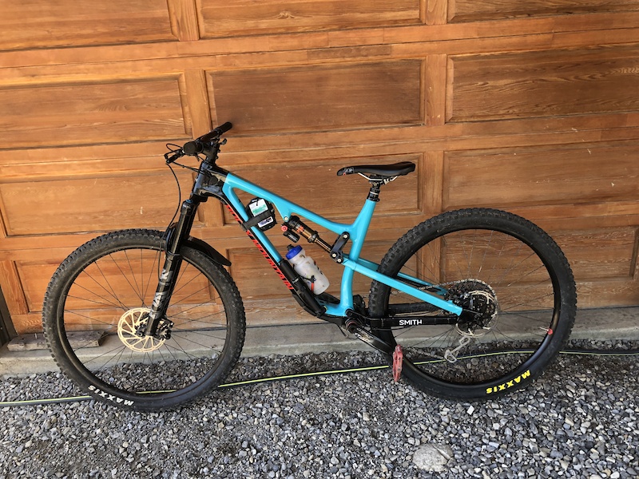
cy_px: 240
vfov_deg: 49.7
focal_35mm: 28
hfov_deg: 63.4
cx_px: 320
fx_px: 517
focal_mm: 3.99
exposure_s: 1/120
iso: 50
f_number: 1.8
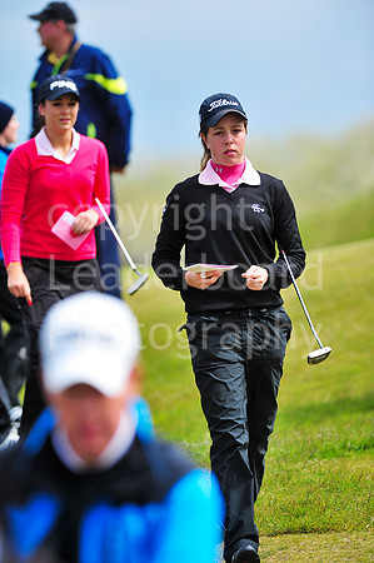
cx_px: 187
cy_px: 282
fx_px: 4685
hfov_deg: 4.6
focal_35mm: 300
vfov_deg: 6.9
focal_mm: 300
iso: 400
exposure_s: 1/3200
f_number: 5.6
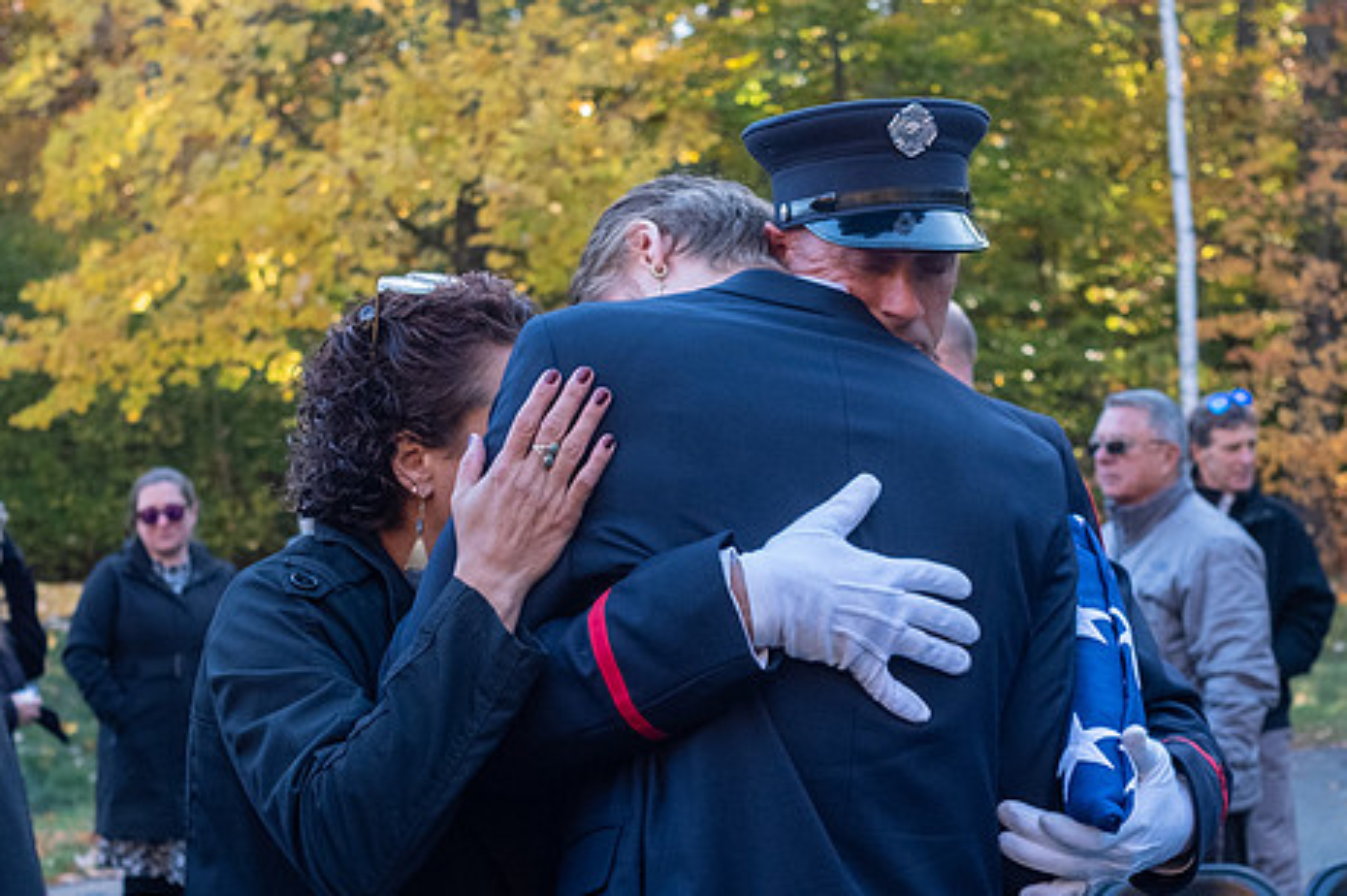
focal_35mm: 67
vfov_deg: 20.2
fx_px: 2505
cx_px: 799
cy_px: 592
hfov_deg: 30.0
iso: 800
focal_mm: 23
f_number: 3.2
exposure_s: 1/640
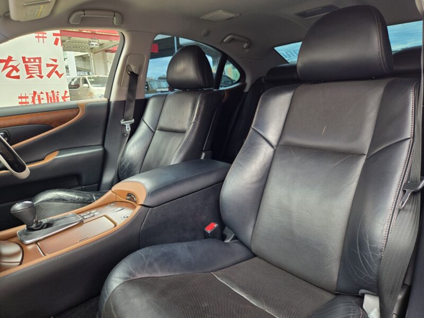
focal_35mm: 23
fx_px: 282
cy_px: 159
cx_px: 212
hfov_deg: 73.9
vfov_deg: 58.9
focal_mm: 5.4
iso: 64
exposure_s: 1/180
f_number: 1.8
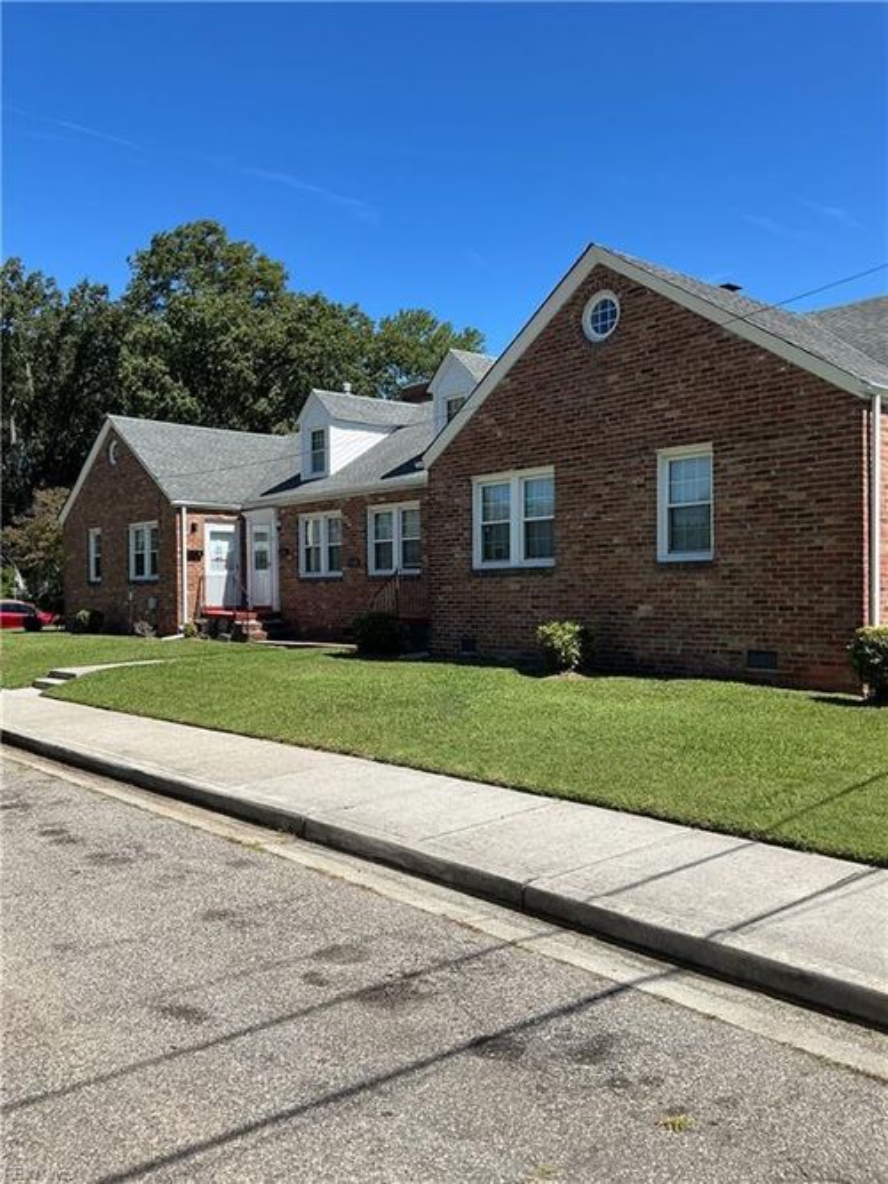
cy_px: 592
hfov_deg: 48.2
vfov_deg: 61.7
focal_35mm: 29
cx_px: 444
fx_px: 992
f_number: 1.8
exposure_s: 1/1626
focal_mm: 3
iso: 25
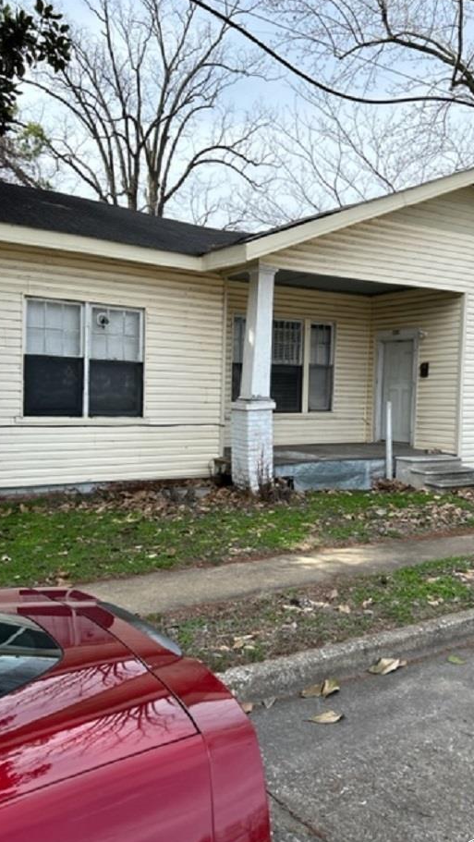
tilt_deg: -1.3
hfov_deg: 40.2
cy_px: 427
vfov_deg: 66.0
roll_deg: -1.2
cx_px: 258
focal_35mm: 29
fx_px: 647
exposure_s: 1/2632
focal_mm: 5.7
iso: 50
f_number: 1.5
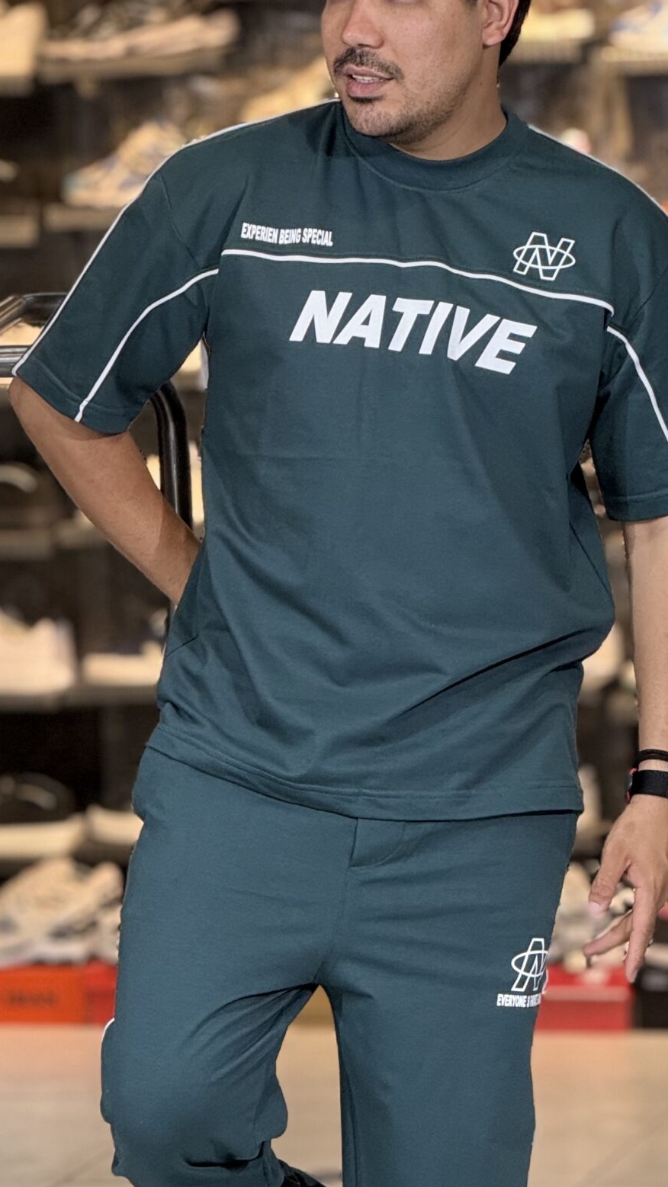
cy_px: 764
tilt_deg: -6.2
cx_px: 386
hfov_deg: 5.6
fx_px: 6769
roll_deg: +1.0
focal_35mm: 215
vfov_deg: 10.0
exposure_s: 1/100
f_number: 2.8
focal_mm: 15.66
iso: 200
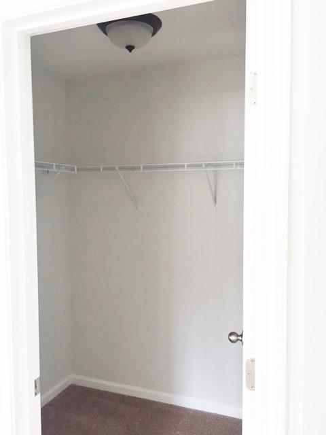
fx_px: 364
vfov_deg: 61.7
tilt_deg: -2.8
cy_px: 218
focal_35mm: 29
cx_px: 163
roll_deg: +0.1
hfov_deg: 48.2
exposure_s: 1/30
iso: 40
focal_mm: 4.15
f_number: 2.2
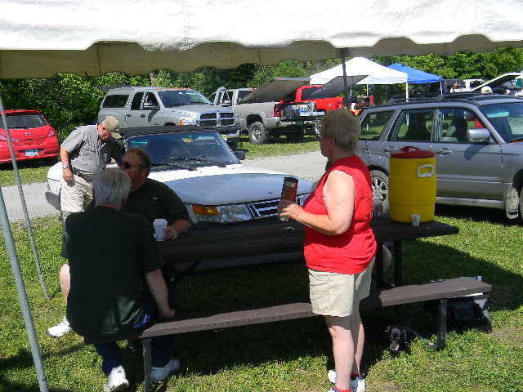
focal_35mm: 41
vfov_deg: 35.1
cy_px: 196
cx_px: 262
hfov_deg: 45.8
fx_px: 619
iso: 80
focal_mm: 7.3
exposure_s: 1/597
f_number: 3.8
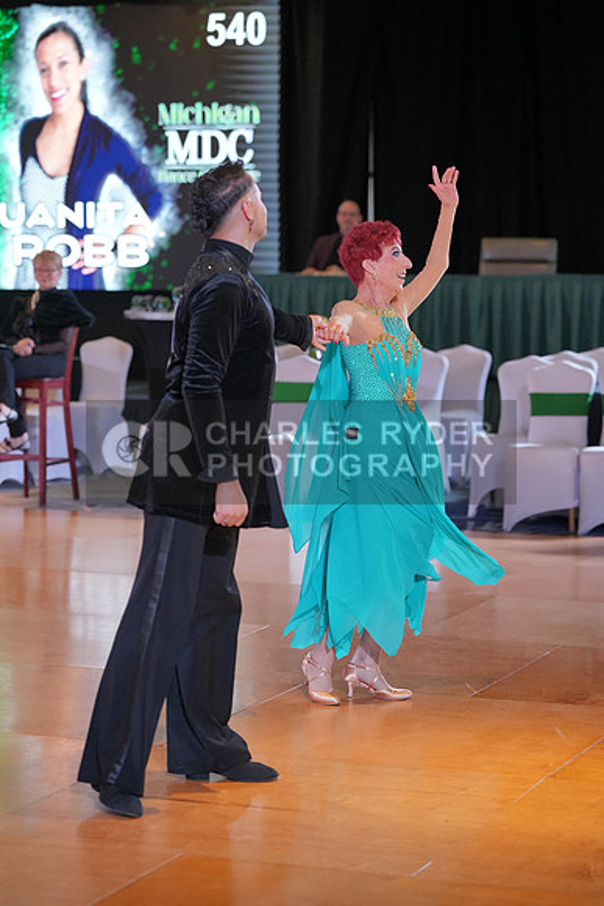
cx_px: 302
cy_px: 453
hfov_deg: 14.3
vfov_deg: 21.2
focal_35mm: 96
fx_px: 2414
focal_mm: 96
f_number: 3.2
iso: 4000
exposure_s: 1/500
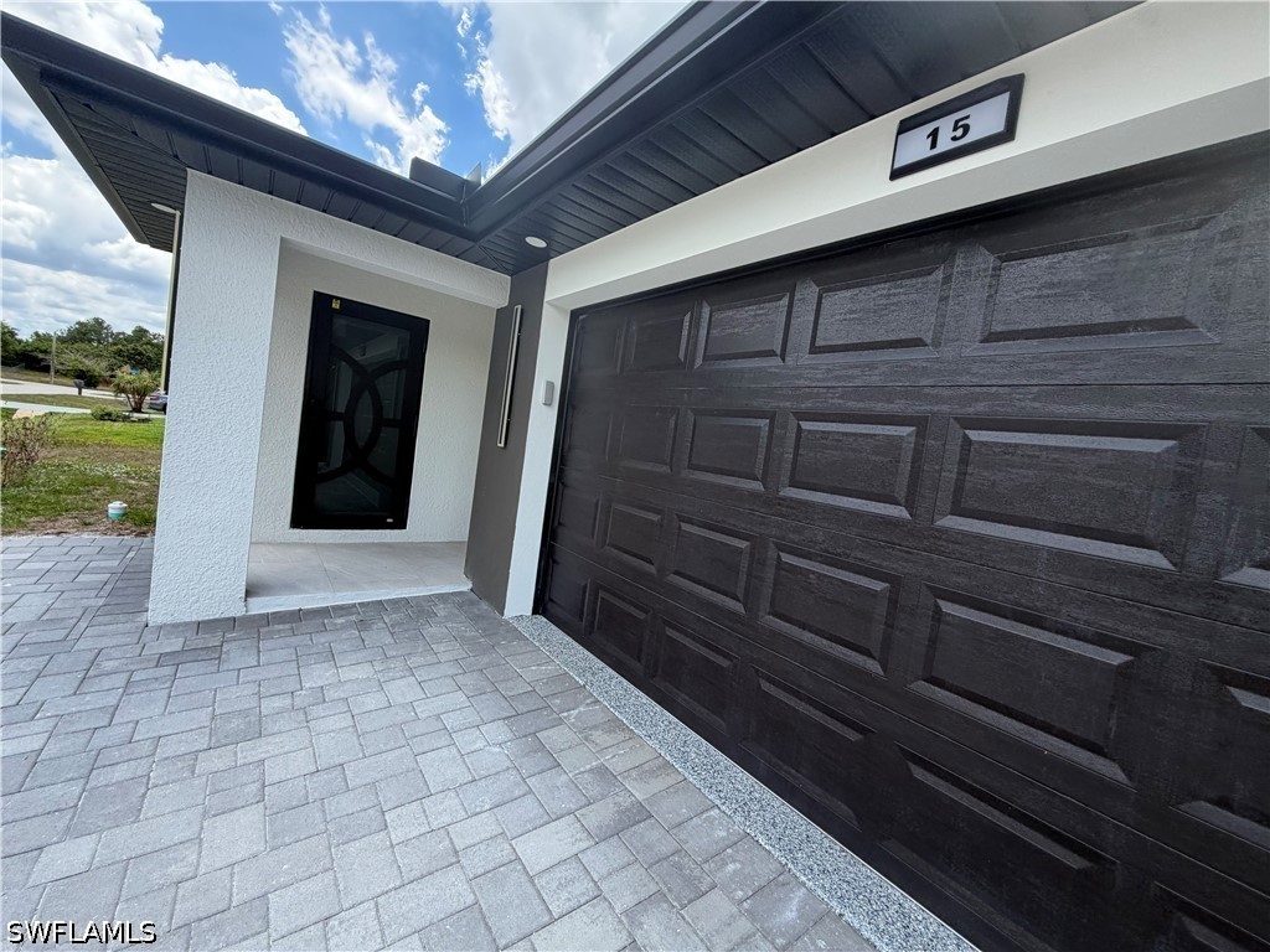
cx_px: 635
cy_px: 476
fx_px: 514
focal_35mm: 14
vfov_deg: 85.7
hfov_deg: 102.1
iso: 40
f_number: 2.2
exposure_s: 1/502
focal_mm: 2.22
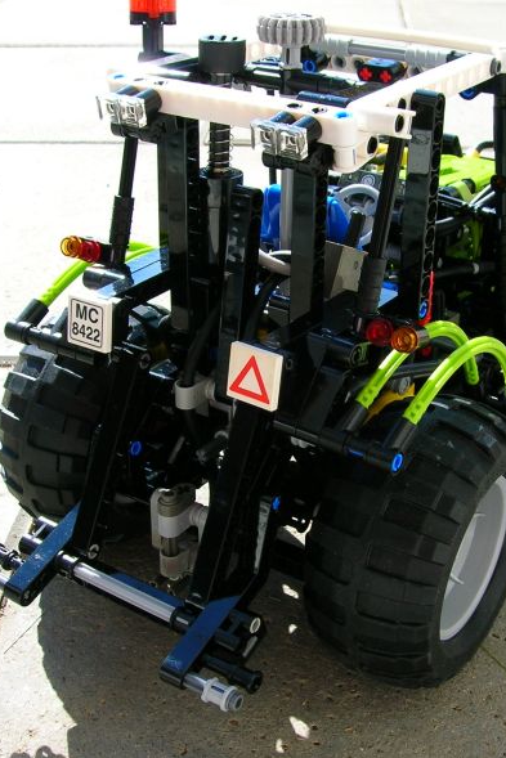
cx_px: 332
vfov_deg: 41.1
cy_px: 384
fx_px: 1011
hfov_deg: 27.9
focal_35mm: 48
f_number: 4.9
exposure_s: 1/204
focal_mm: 5.7
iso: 50
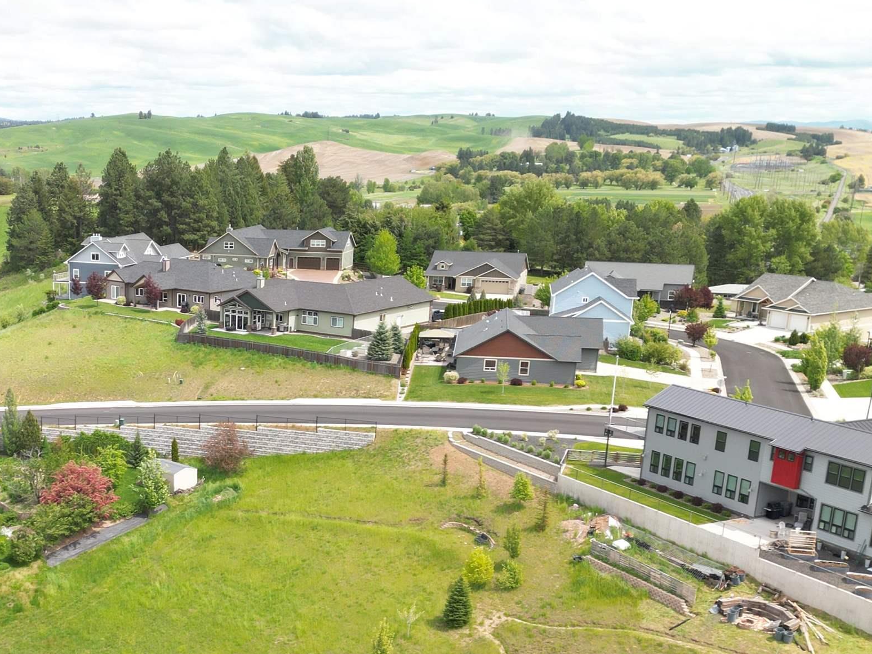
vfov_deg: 30.4
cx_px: 162
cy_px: 485
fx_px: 1184
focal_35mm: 47
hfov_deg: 38.7
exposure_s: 1/100
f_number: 1.7
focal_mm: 6.72
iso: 100
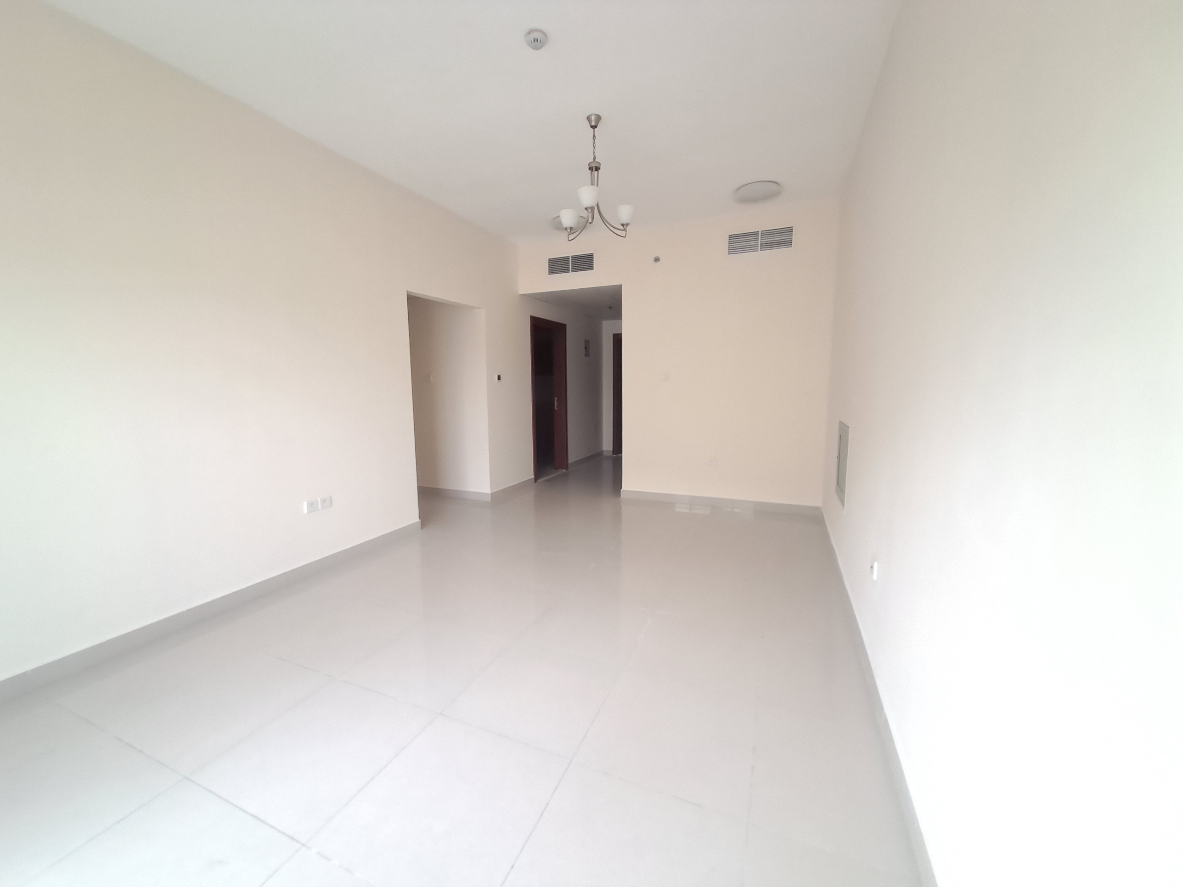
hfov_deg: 106.2
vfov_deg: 89.9
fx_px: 444
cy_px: 444
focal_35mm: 13
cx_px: 592
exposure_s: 1/33
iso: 200
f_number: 2.2
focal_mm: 1.13
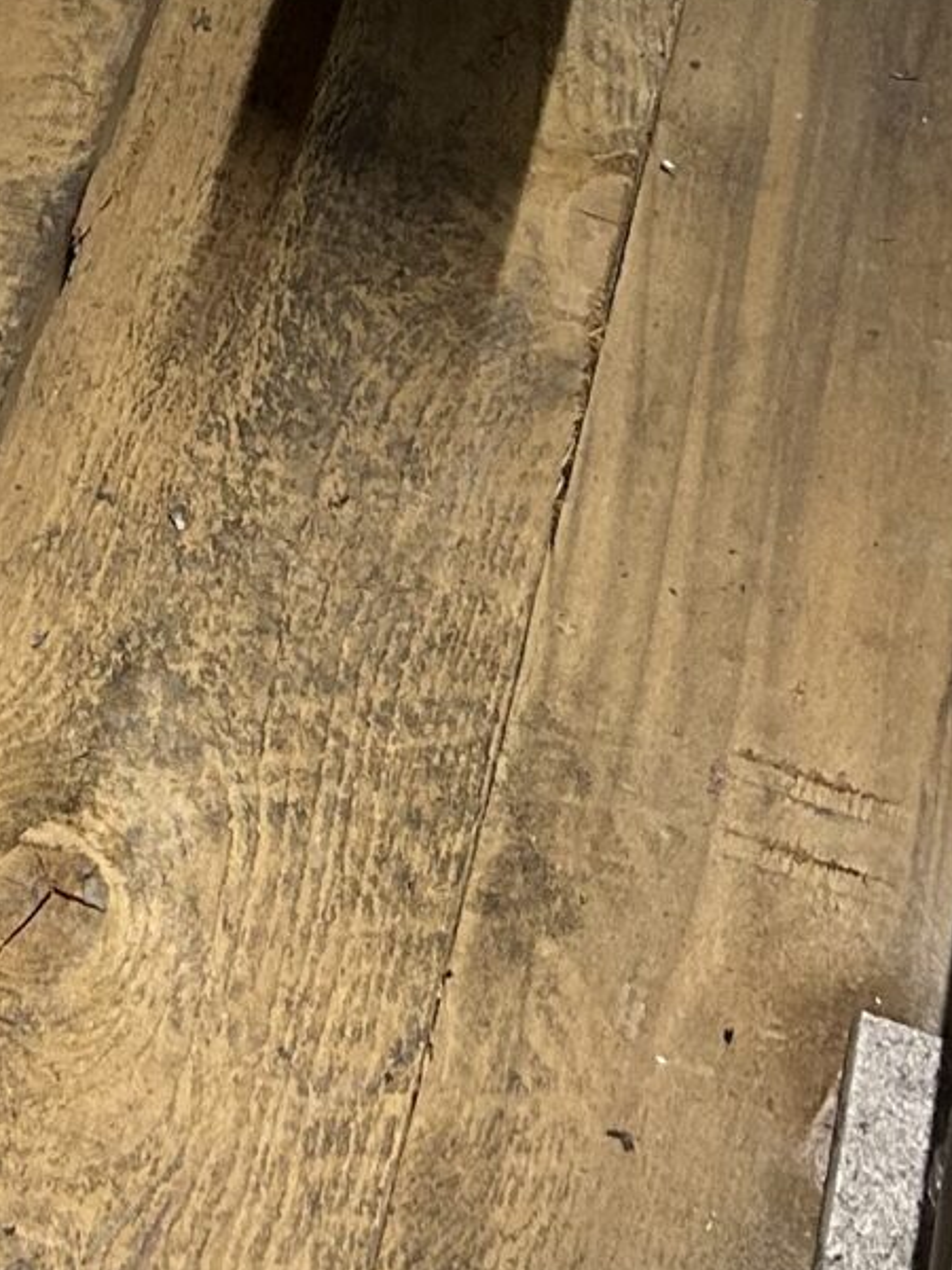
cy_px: -1181
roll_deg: +1.2
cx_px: -110
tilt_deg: -35.7
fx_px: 4070
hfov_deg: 13.1
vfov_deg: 14.9
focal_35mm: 111
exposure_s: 1/50
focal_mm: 5.7
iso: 250
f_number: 1.5
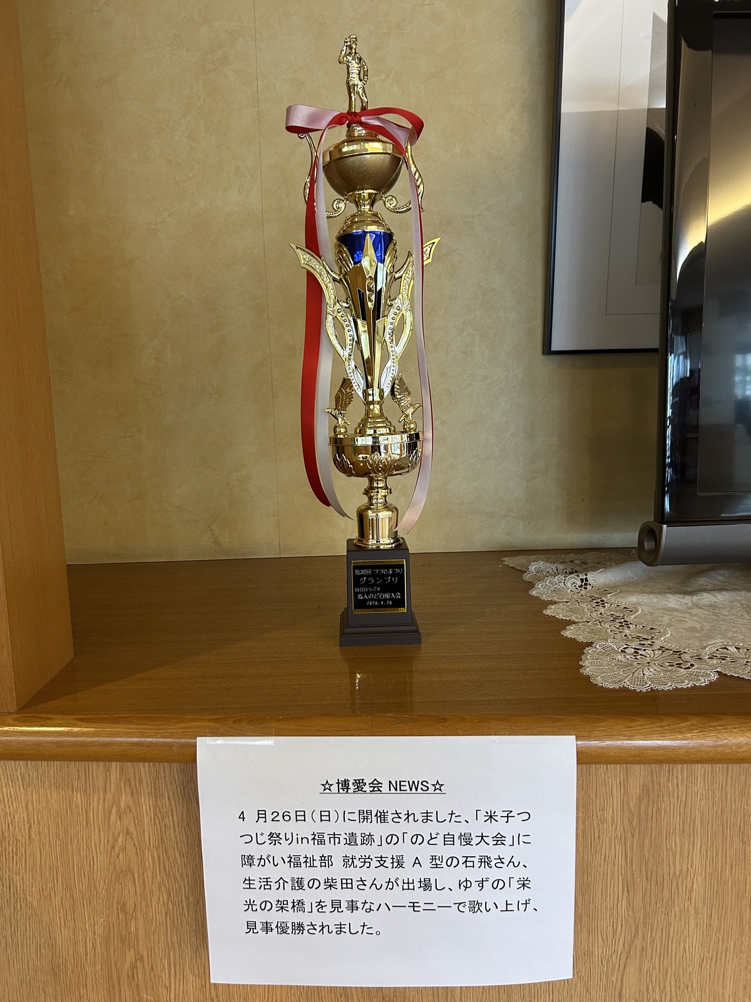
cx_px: 376
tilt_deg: -9.2
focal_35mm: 26
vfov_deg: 67.3
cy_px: 501
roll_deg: +0.7
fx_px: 752
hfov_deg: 53.1
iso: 160
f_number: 1.5
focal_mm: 5.7
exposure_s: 1/60
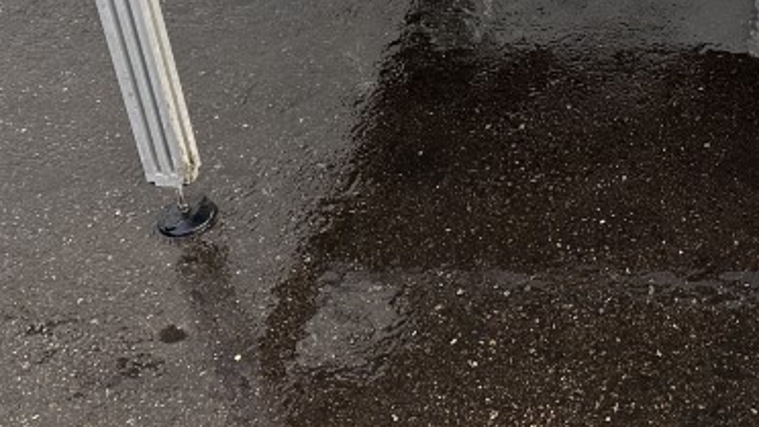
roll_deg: +1.6
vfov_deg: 15.6
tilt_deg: -31.3
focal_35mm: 72
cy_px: -178
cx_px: 790
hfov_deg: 27.4
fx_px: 1449
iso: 80
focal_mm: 6.86
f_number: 1.78
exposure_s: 1/300
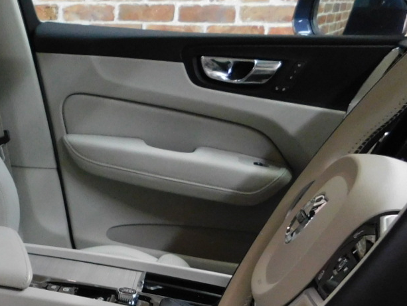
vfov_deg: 23.1
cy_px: 329
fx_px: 706
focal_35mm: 60
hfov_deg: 29.1
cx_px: -39
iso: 400
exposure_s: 1/30
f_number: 3
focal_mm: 4
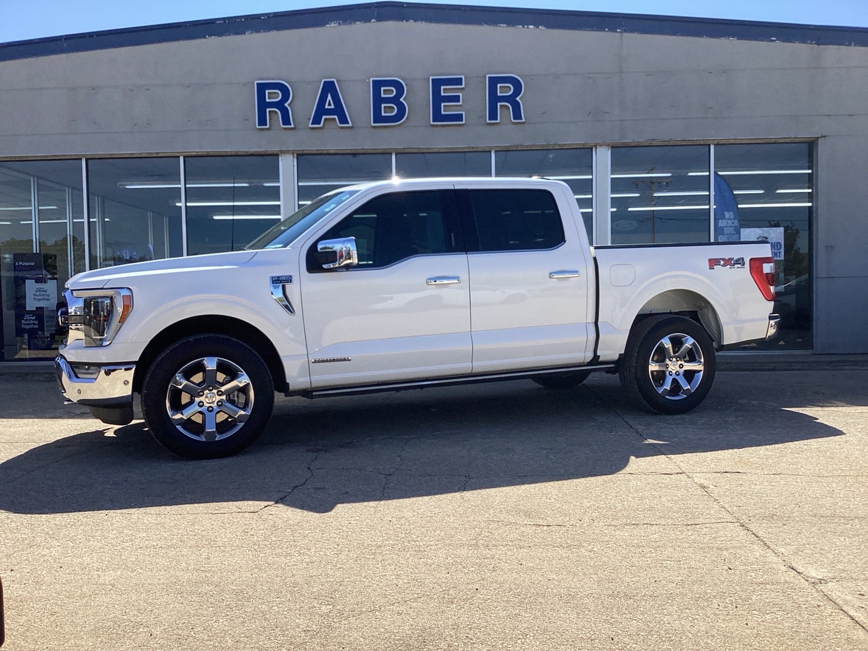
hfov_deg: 58.4
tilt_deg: -2.5
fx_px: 777
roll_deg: +0.7
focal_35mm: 31
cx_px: 434
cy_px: 326
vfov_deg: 45.4
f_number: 2.4
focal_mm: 3.3
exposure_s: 1/1733
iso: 25
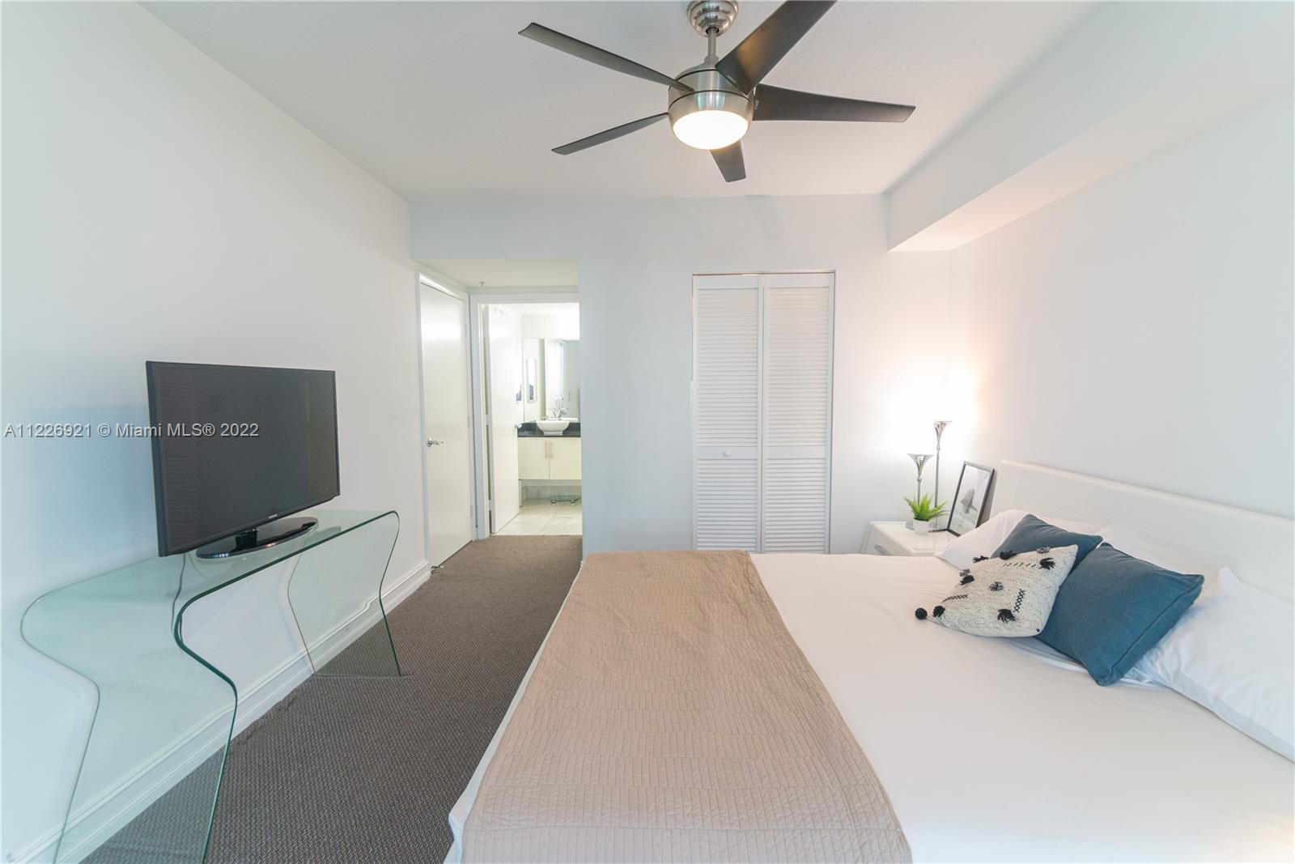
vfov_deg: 73.8
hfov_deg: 96.7
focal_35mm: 16
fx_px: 576
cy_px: 432
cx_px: 648
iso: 1000
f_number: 5
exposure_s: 1/50
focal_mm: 16
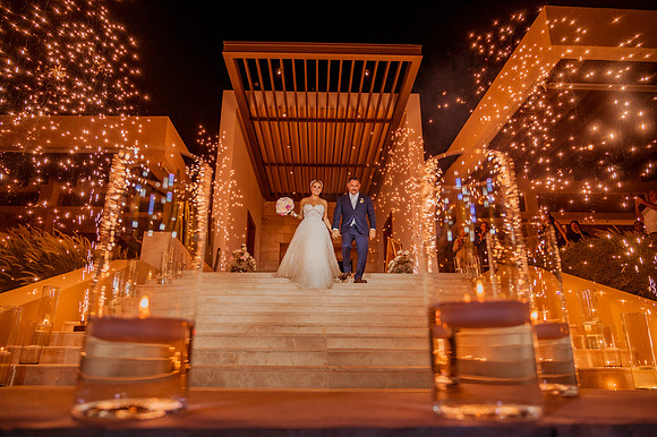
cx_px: 328
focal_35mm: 24
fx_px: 438
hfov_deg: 73.8
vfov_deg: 53.1
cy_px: 218
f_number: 4
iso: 1250
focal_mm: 24
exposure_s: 1/500
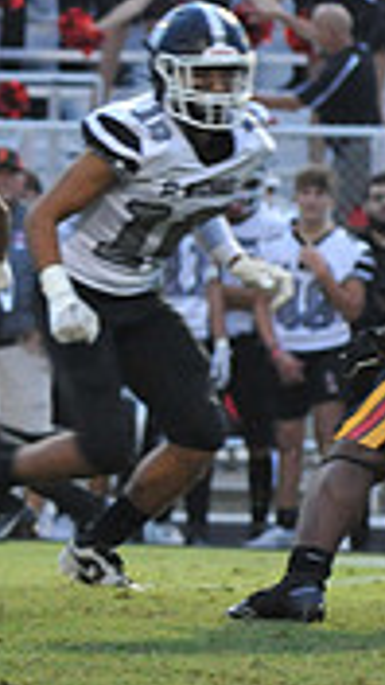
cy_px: 323
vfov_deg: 3.1
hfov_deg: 1.8
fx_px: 12504
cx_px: -653
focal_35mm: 689
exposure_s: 1/250
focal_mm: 200
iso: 4000
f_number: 5.6
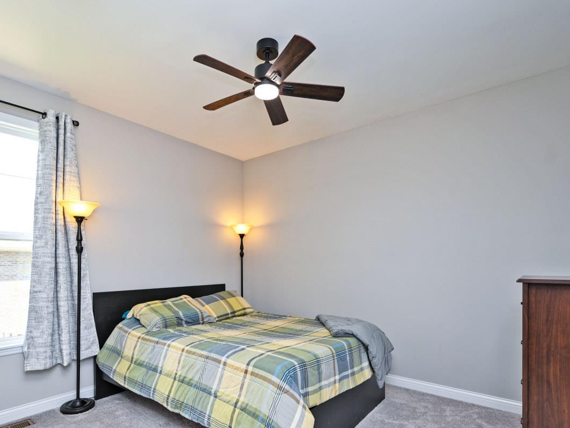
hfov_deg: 84.5
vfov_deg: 67.6
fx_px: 313
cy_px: 267
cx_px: 261
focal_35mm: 19
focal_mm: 14
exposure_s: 1/100
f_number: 5
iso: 200
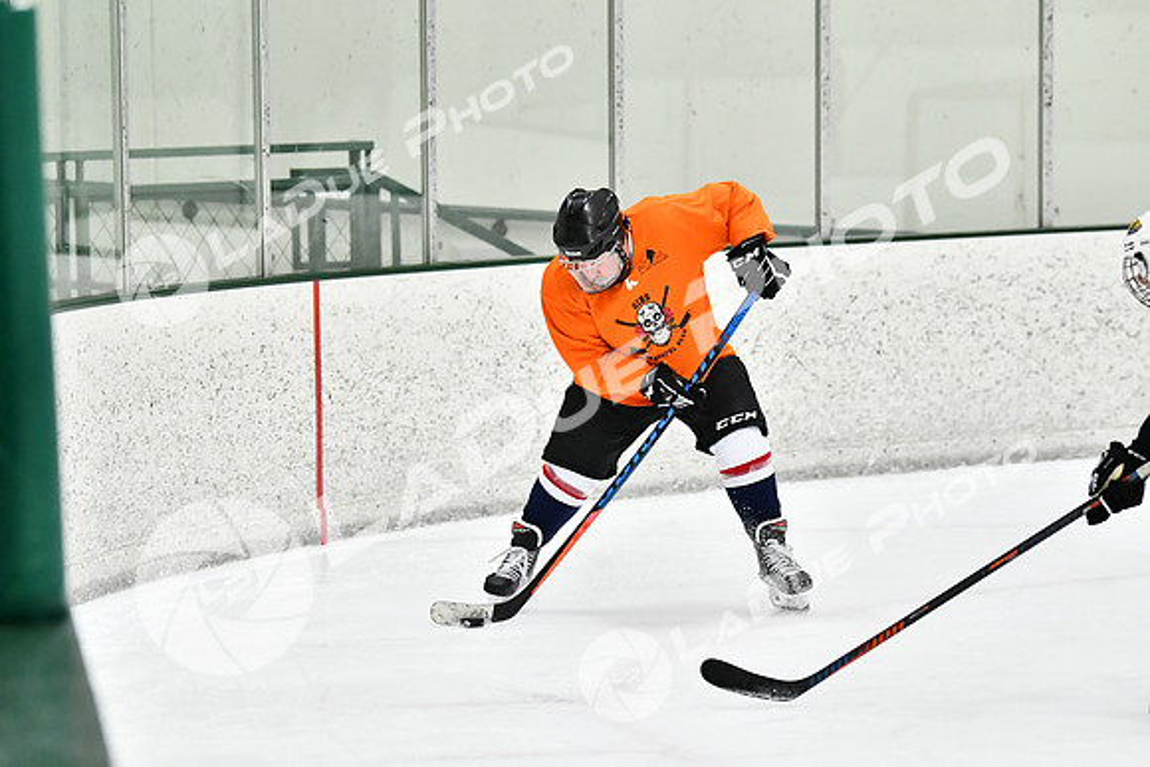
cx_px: 575
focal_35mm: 188
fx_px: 5991
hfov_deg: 11.0
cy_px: 384
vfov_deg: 7.3
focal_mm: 125
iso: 5000
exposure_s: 1/1250
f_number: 2.8
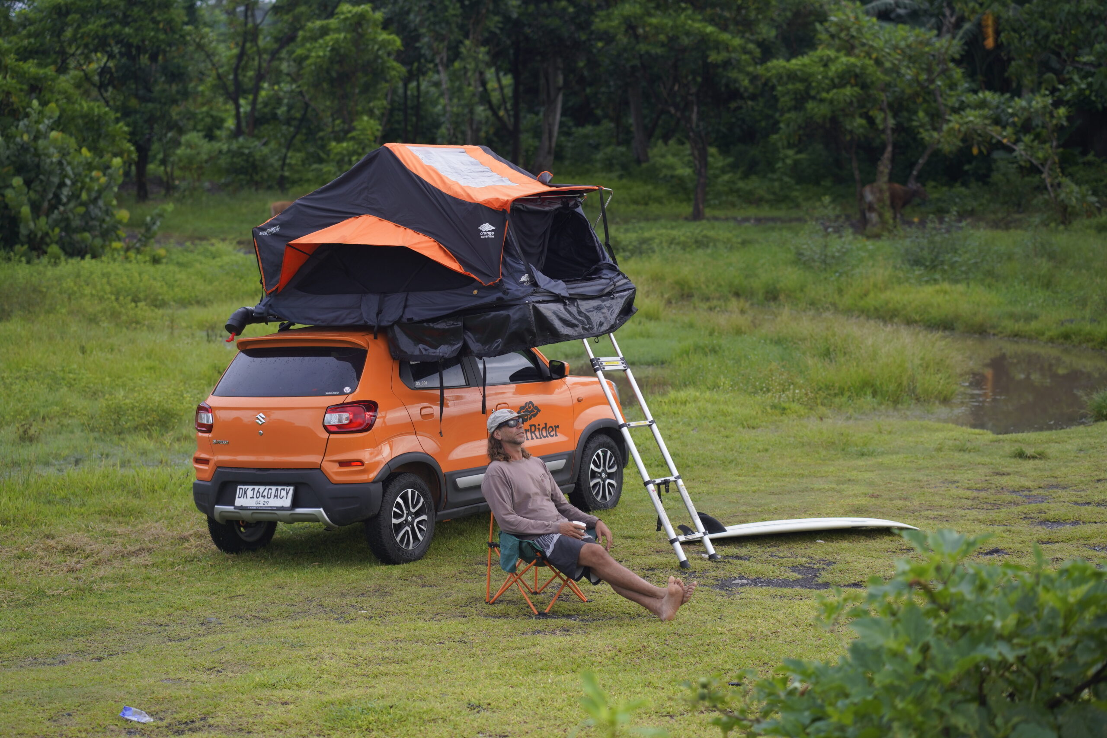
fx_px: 2614
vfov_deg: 16.1
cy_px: 369
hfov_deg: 23.9
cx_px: 554
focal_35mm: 85
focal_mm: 85
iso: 250
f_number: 2.8
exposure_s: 1/400
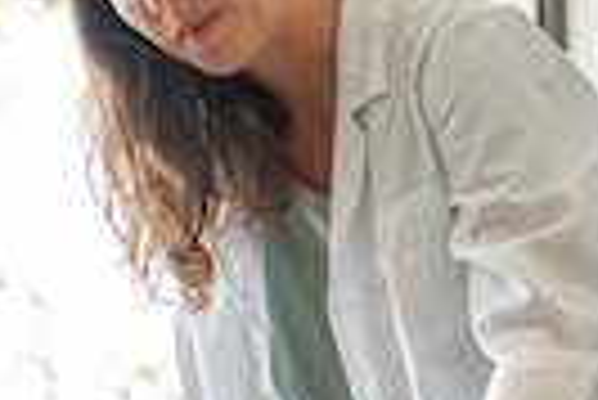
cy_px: 721
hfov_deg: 7.4
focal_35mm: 276
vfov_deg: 4.9
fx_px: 4590
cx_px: -13
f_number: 2.8
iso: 160
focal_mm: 46
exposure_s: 1/200
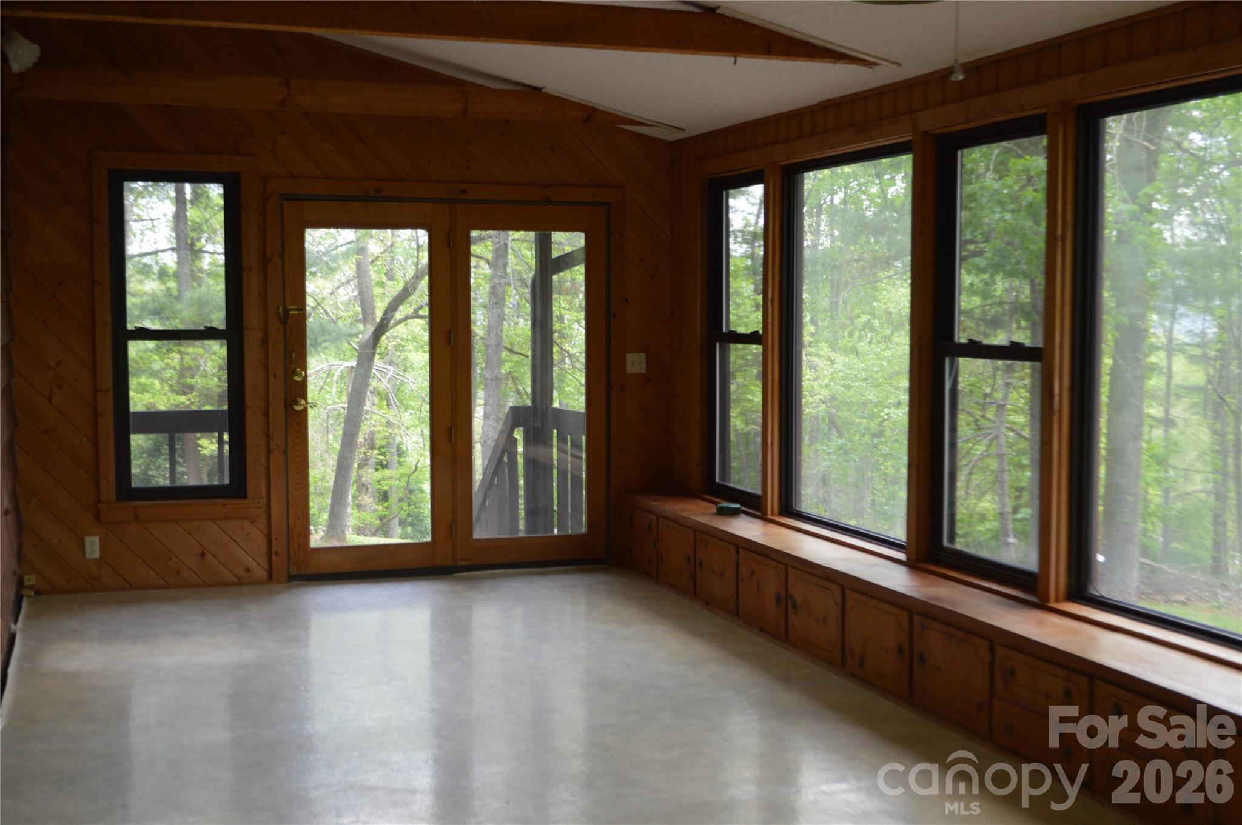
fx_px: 1551
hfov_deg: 43.6
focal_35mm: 45
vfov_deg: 29.8
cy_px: 412
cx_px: 621
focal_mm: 30
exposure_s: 1/80
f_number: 4.5
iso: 400
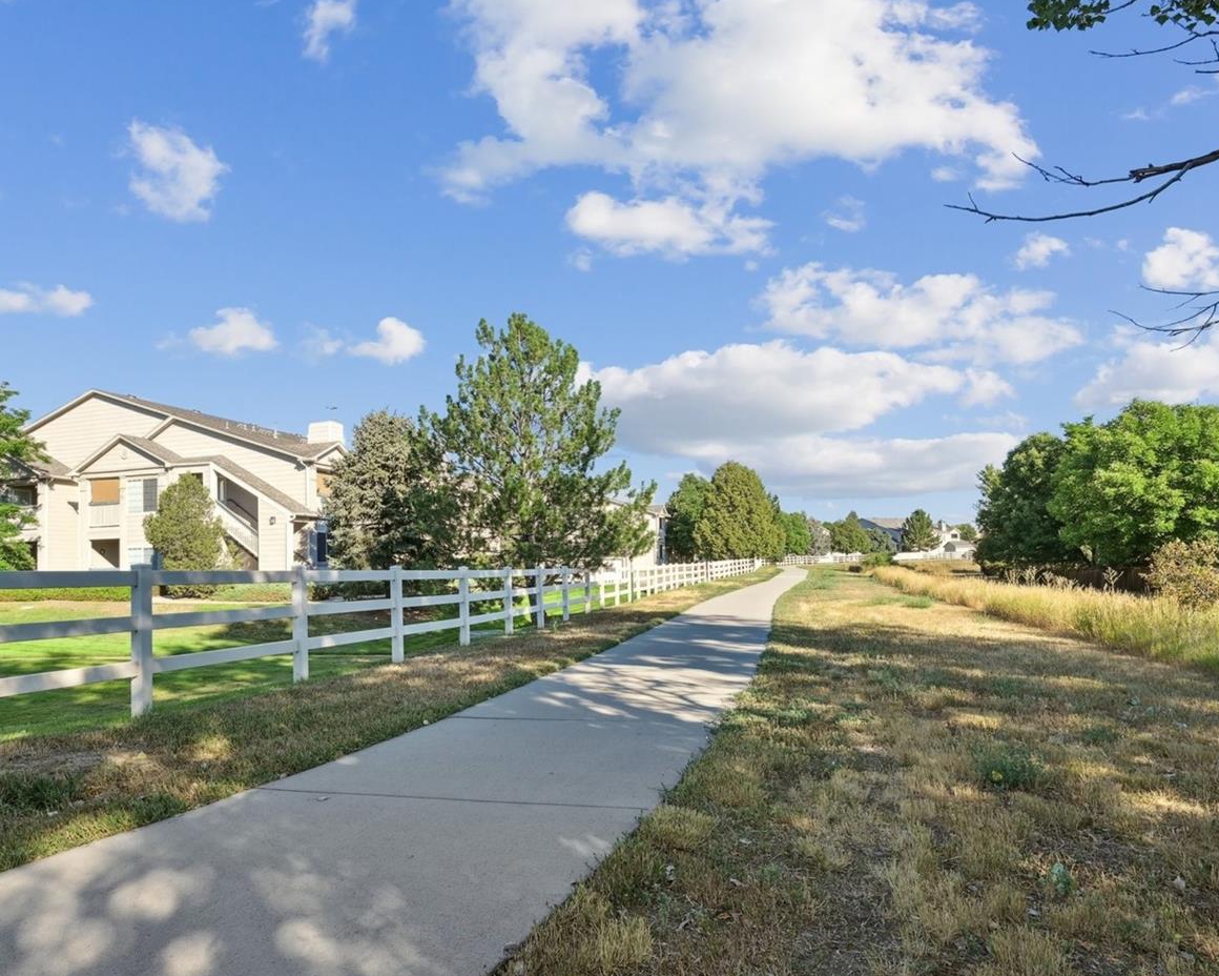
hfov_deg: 74.9
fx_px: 794
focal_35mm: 22
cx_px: 555
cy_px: 542
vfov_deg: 63.0
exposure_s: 1/200
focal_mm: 17
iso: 400
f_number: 10
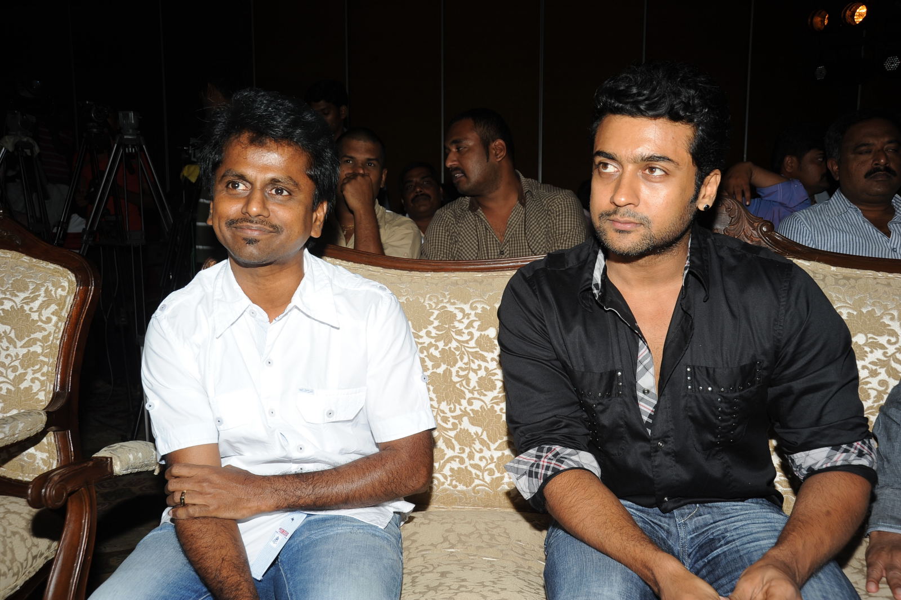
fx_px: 875
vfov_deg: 37.8
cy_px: 300
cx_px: 450
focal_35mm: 35
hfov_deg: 54.5
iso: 200
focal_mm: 35
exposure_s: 1/125
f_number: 10
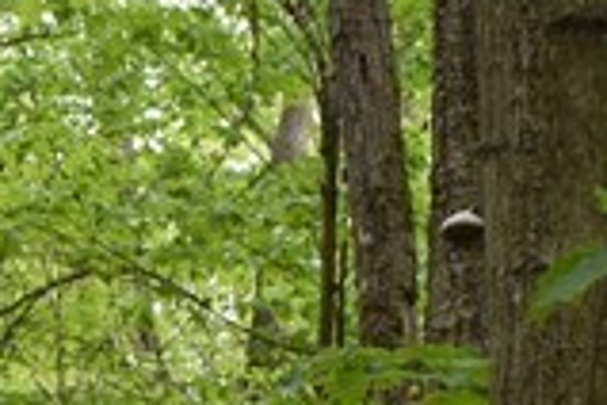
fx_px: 3102
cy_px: 774
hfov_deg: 10.9
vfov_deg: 7.2
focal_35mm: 184
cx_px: -200
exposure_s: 1/160
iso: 400
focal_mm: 18
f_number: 6.3
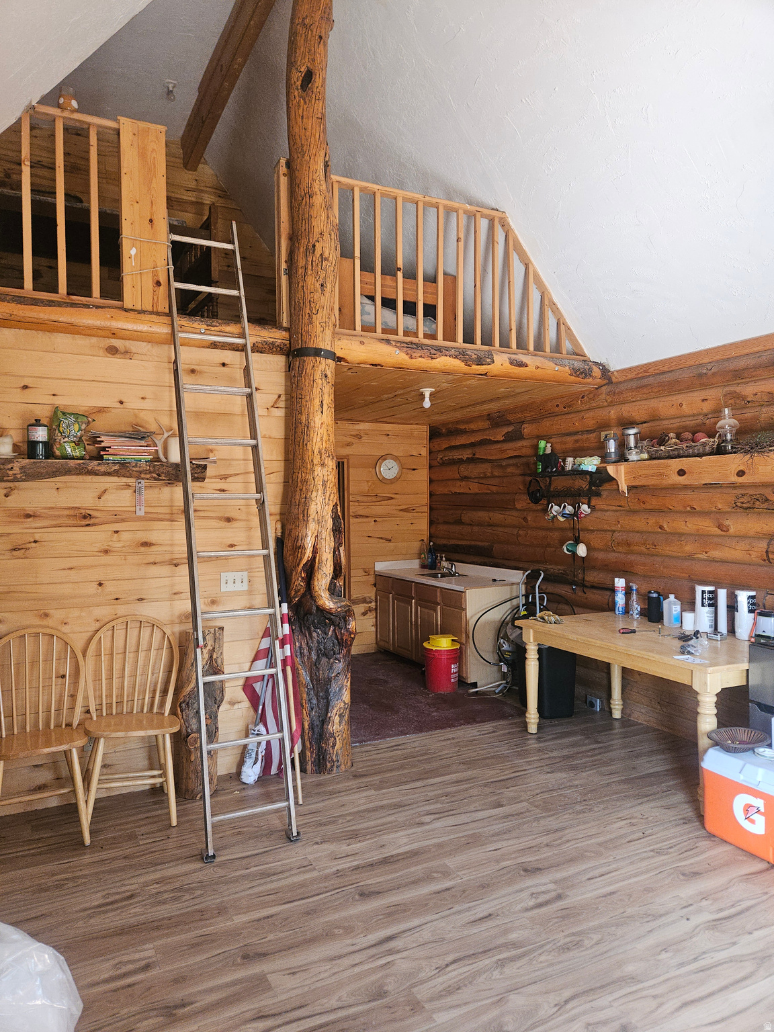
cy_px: 516
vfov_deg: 73.9
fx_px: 686
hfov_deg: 58.9
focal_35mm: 23
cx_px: 387
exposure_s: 1/60
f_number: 1.8
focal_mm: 5.4
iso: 80
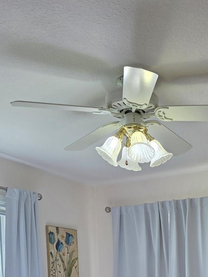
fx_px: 472
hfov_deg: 24.1
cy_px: 336
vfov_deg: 28.3
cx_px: 188
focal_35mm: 59
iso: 64
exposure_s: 1/120
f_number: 1.7
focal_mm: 6.3
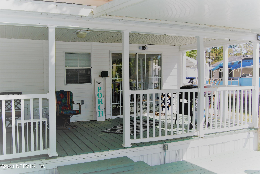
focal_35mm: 36
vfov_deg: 37.0
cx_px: 130
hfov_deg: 53.1
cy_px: 87
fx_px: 260
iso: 100
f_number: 8
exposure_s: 1/200
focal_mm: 24
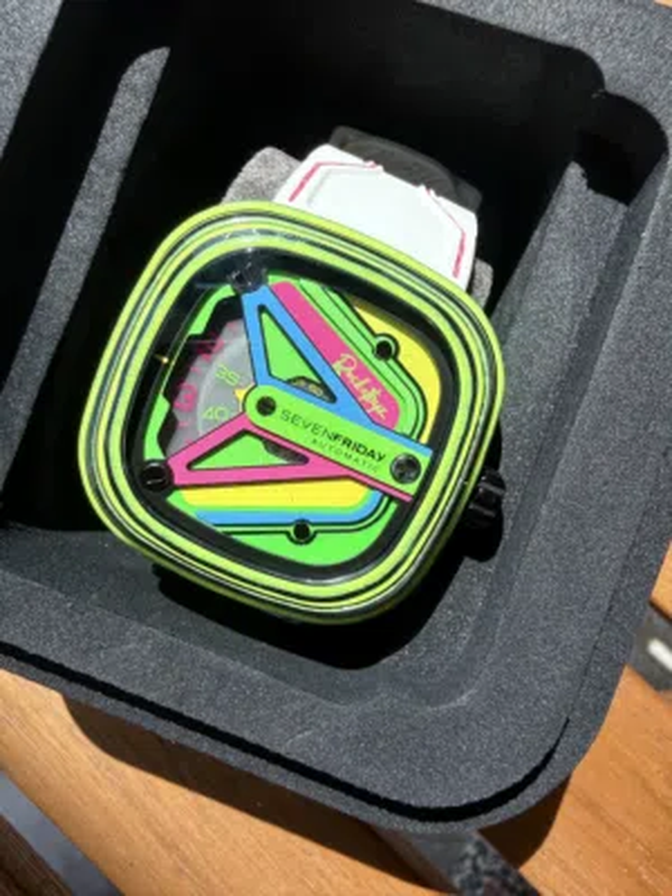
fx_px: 621
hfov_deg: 56.8
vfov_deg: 71.6
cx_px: 336
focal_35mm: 24
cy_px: 448
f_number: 2.2
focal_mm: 2.22
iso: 50
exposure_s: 1/312
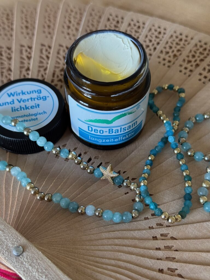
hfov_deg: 30.3
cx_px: 105
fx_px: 388
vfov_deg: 39.7
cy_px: 140
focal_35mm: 48
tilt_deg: -55.8
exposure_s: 1/60
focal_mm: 6.76
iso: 160
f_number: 1.78
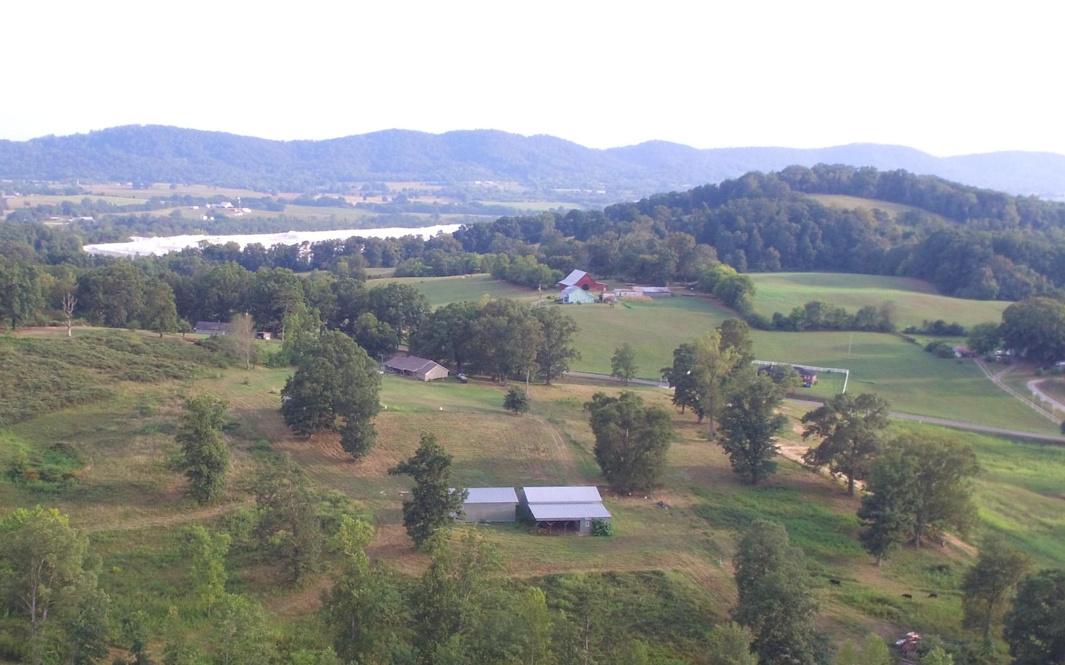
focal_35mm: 38
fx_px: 1103
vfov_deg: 33.6
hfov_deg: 50.5
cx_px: 341
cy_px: 359
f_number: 2.8
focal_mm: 3.61
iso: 100
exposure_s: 1/208
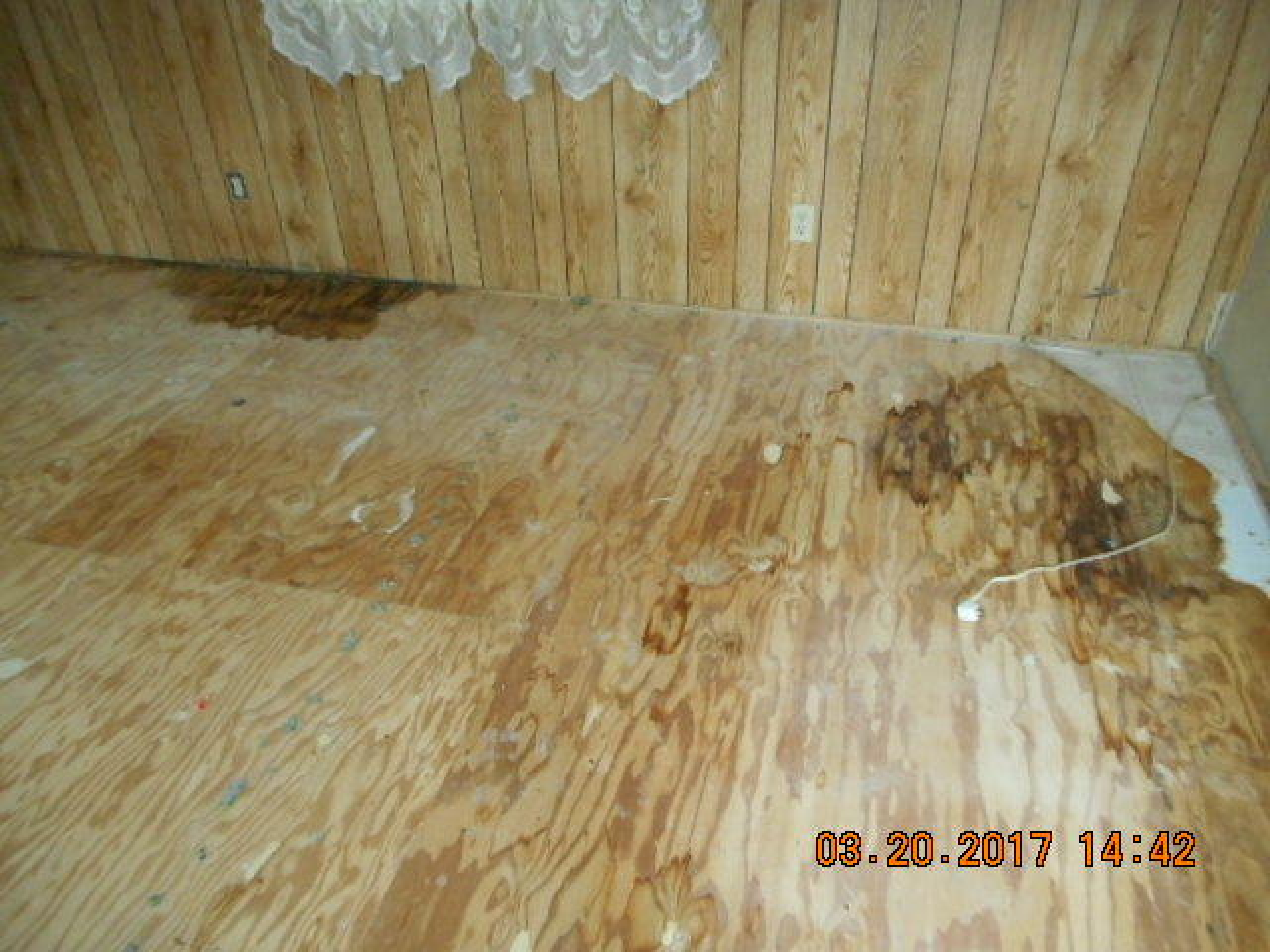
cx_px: 635
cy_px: 476
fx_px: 917
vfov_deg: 54.9
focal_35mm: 25
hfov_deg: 69.4
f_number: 3.7
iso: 640
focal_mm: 4.5
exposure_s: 1/25
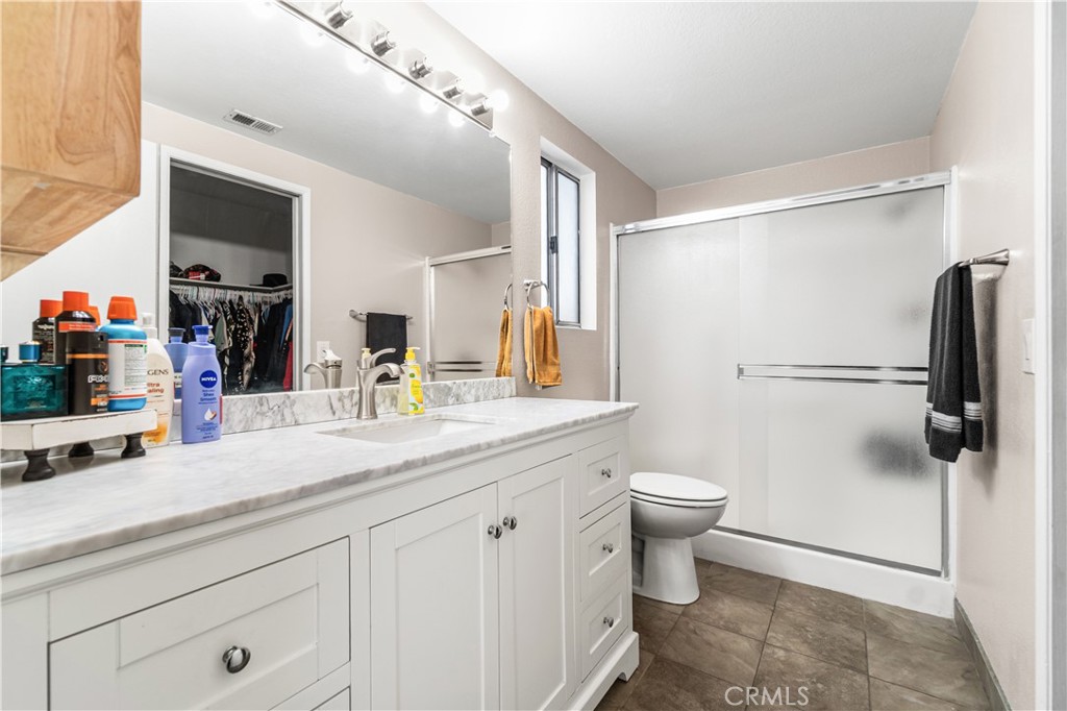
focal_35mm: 15
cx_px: 534
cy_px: 356
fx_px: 444
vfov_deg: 77.3
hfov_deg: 100.4
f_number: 7.1
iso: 320
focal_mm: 10
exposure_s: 1/13
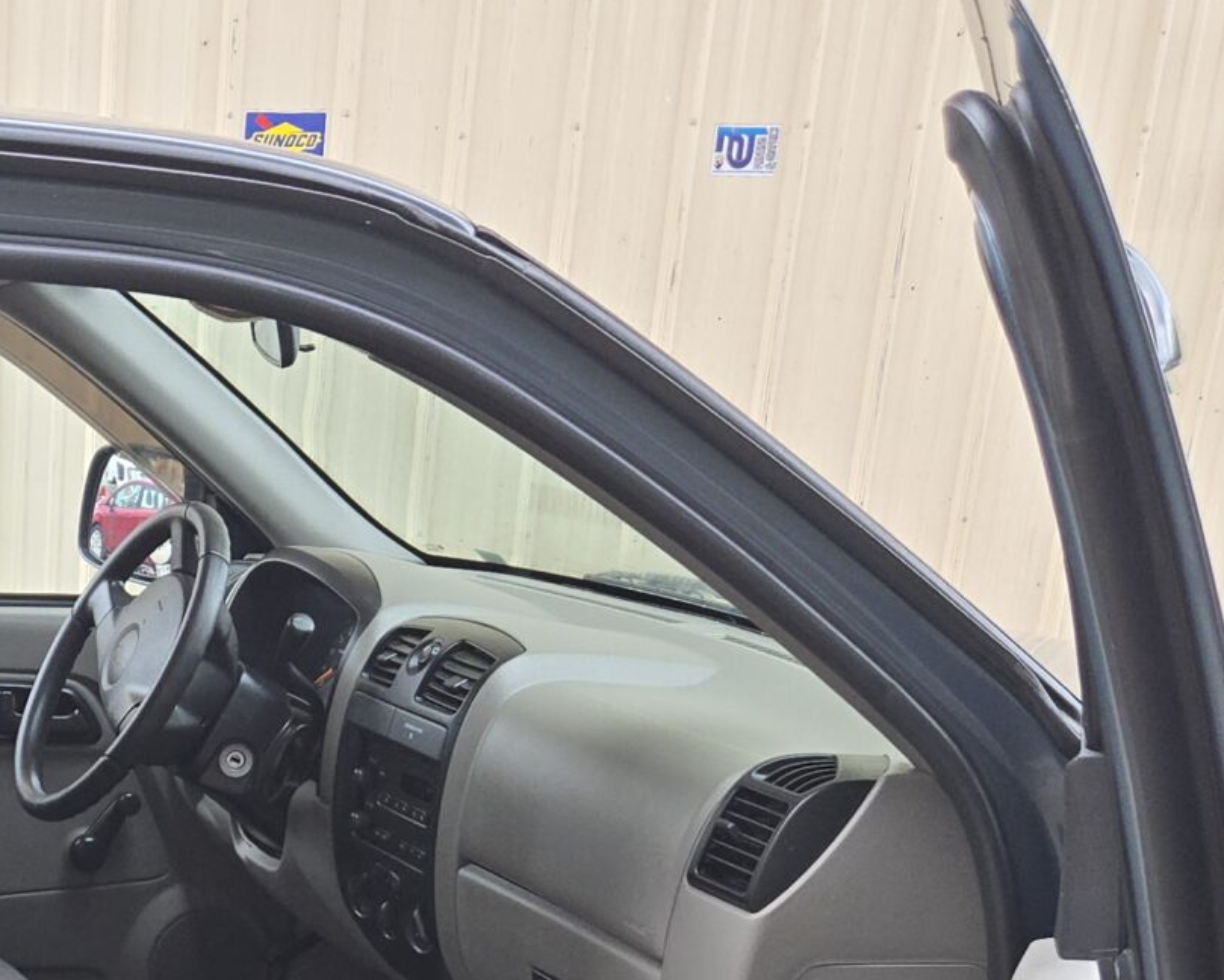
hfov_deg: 24.7
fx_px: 2573
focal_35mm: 71
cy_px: 1175
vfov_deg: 20.2
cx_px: -159
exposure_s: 1/60
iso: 40
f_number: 1.8
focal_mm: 5.4
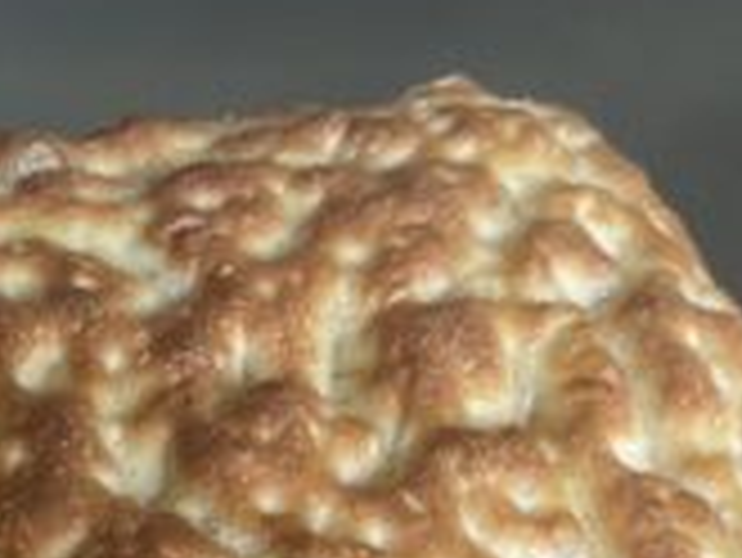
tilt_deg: -46.9
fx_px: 2252
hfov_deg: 18.0
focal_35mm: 105
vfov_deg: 13.8
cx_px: -88
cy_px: 630
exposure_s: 1/60
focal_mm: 4.25
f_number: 1.8
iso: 200
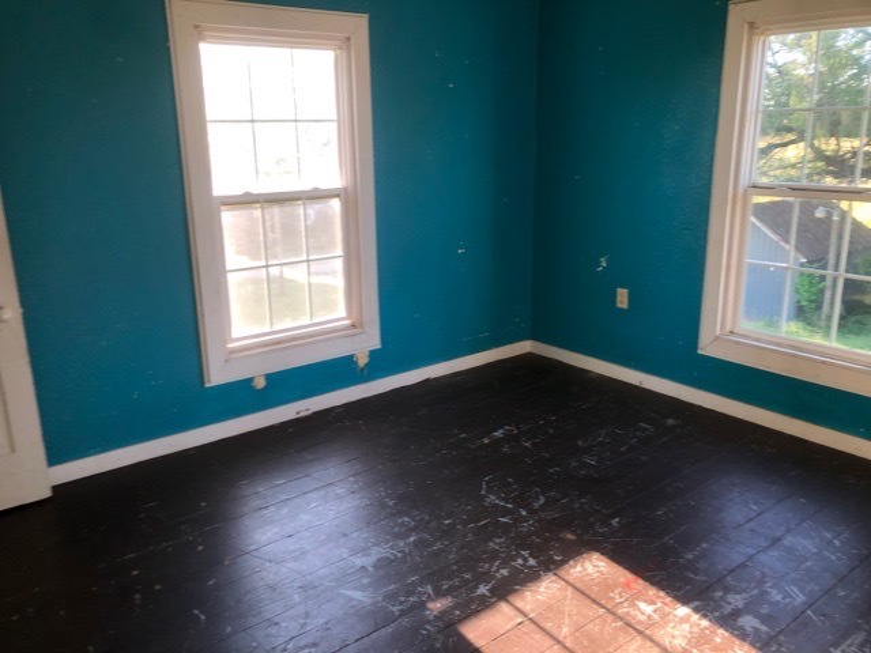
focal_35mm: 28
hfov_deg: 63.4
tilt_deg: -17.1
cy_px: 326
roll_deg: +1.0
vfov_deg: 49.7
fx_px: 705
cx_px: 436
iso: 20
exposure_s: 1/42
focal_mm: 3.99
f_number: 1.8
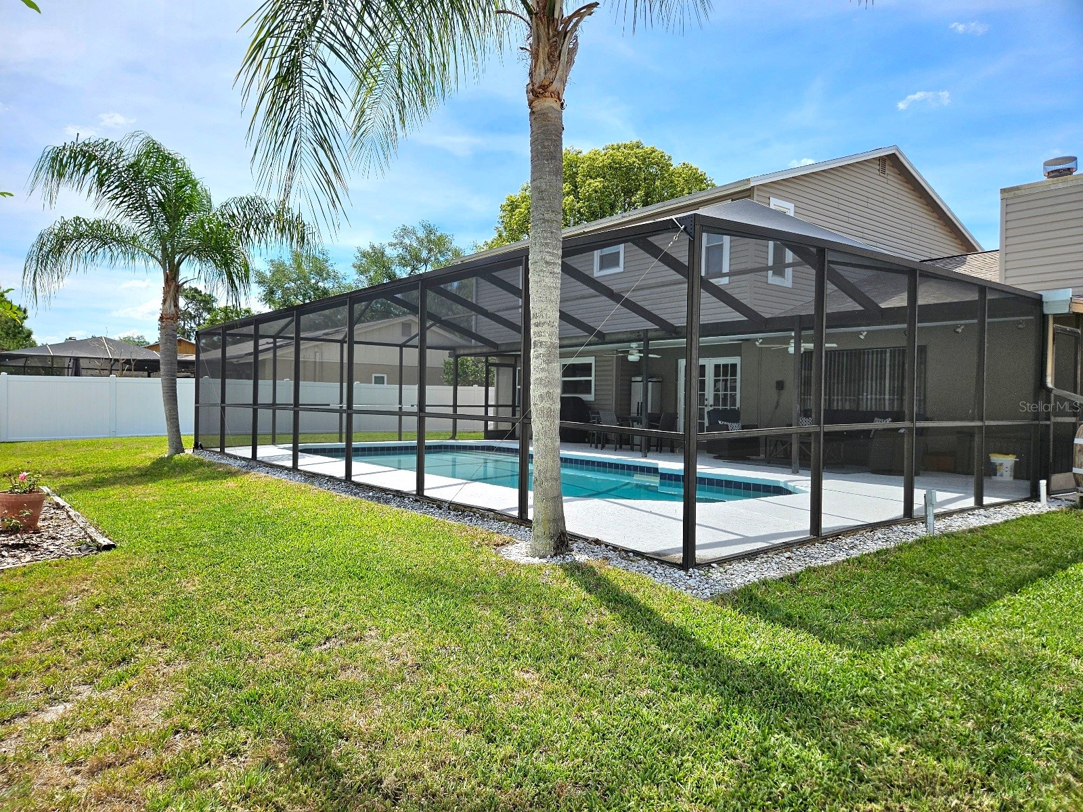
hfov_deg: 73.9
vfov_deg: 58.9
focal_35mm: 23
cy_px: 406
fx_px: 720
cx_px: 542
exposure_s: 1/2500
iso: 25
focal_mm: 5.4
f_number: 1.8
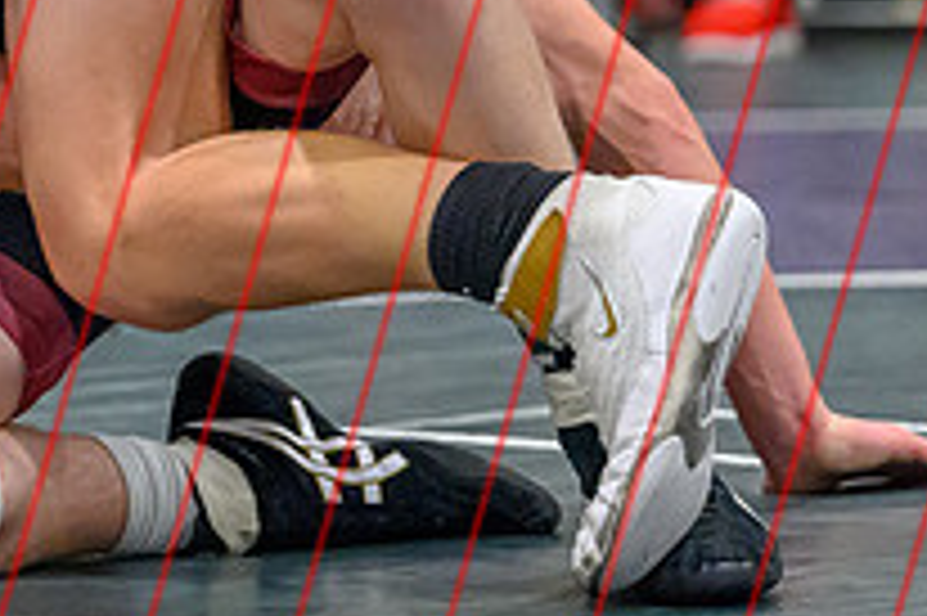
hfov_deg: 5.4
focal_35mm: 381
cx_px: -126
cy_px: -121
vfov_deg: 3.6
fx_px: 9803
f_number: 2.8
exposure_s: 1/800
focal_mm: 110
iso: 9000
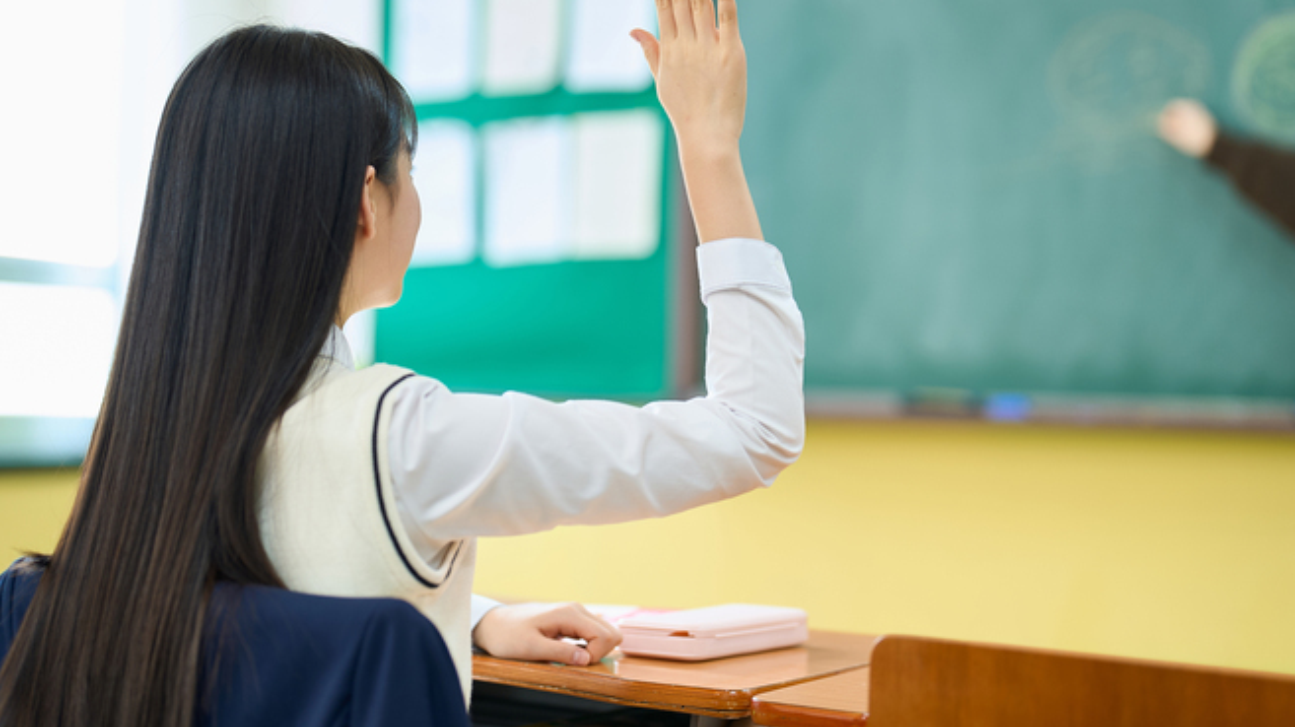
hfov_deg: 36.0
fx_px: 1991
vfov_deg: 20.7
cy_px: 295
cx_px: 665
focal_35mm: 58
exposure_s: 1/160
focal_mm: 50
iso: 125
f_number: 1.4
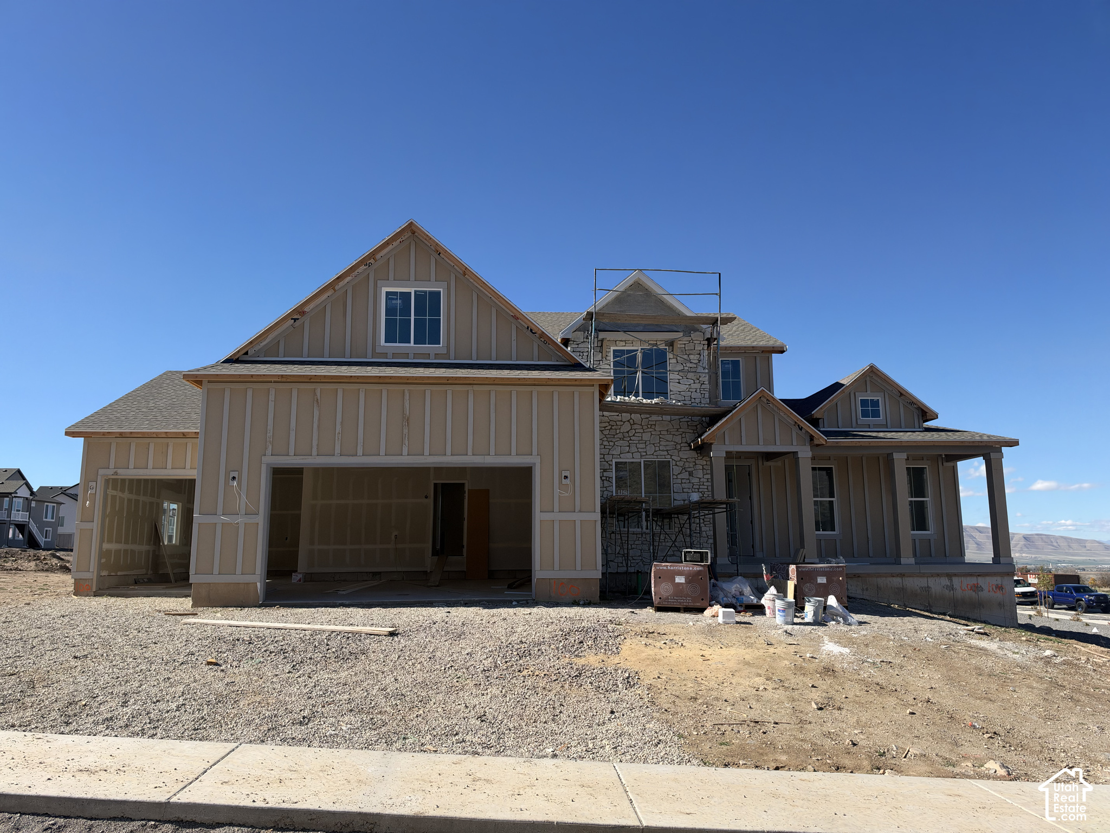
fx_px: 770
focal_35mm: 24
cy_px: 416
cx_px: 555
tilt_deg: +9.2
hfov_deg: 71.6
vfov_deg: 56.8
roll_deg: +0.0
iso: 80
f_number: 1.8
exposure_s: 1/4098
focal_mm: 6.93
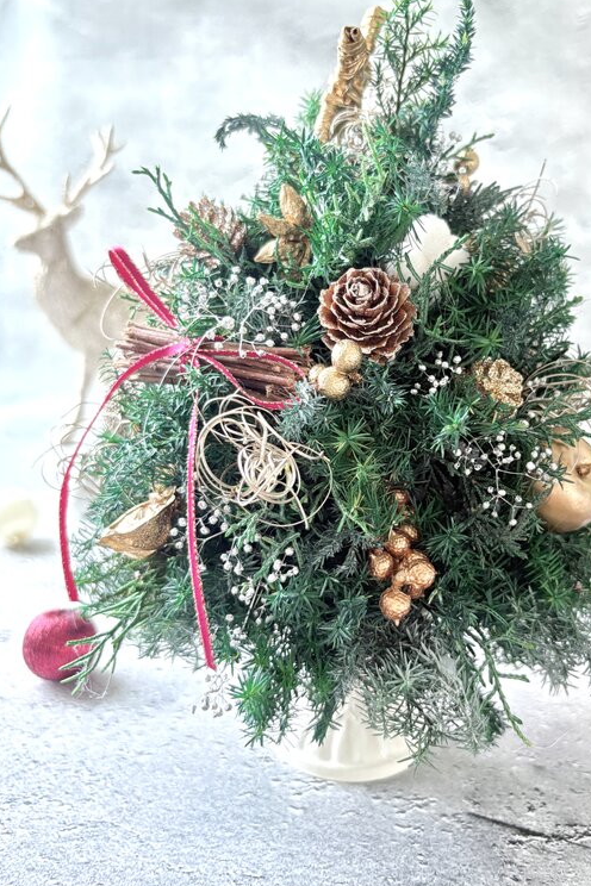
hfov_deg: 42.1
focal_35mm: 31
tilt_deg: -12.3
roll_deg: -1.8
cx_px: 357
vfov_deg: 60.2
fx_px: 763
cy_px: 398
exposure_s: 1/60
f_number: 1.6
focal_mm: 5.96
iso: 250
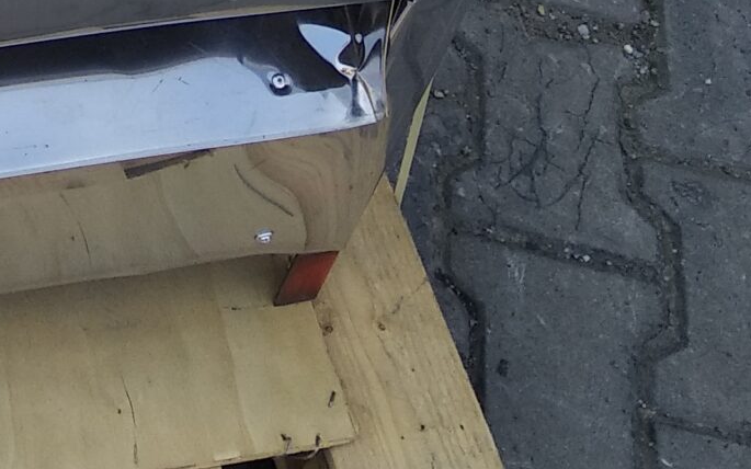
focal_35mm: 103
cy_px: -618
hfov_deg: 18.7
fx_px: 2108
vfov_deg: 10.9
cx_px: -228
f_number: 2.2
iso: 100
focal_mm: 3.81
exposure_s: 1/262
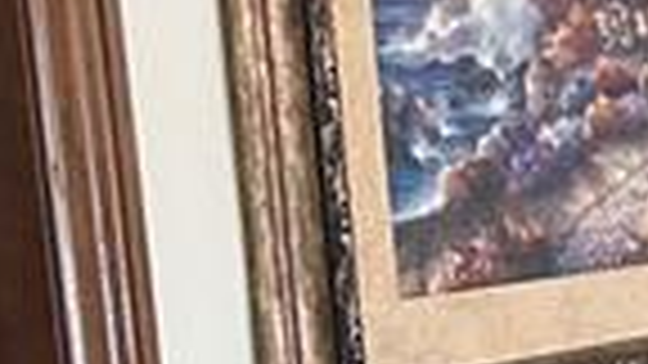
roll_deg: +1.4
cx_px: 1890
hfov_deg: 8.9
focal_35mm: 201
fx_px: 3454
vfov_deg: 6.0
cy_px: 458
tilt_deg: -7.3
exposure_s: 1/60
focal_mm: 5.7
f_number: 1.5
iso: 160
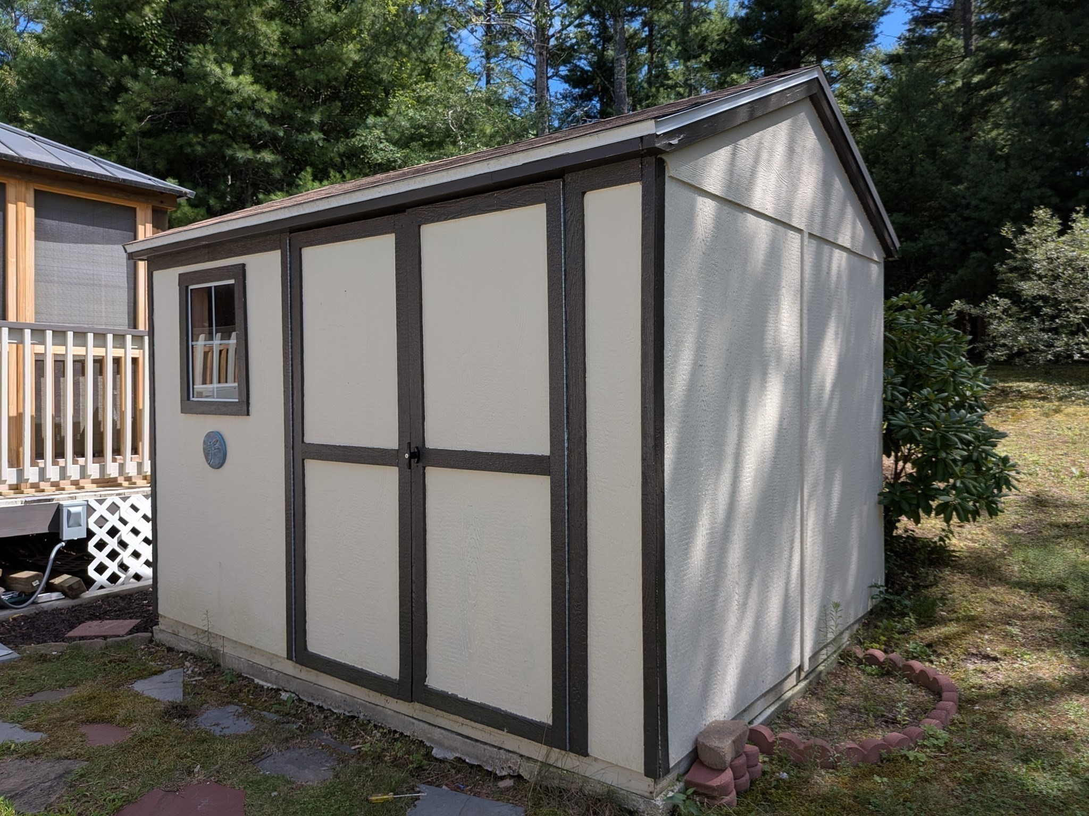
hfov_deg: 71.6
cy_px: 408
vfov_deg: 56.8
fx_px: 755
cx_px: 544
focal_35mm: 24
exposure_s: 1/1003
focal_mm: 4.53
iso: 26
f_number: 1.7
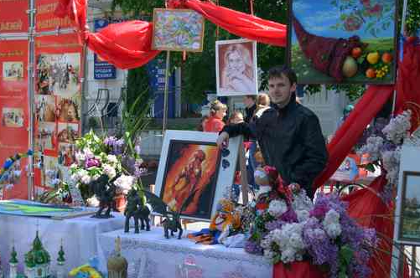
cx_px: 147
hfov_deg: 30.0
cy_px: 164
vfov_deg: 20.2
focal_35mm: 67
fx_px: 780
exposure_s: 1/500
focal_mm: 32
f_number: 4.8
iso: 200
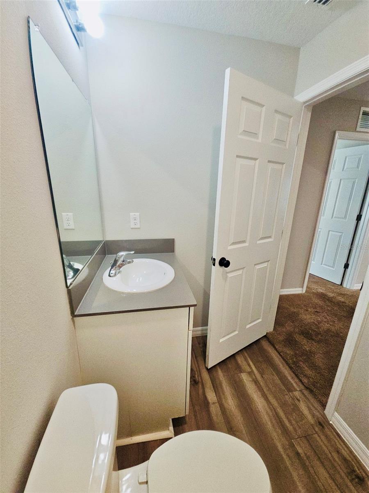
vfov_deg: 106.2
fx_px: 185
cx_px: 184
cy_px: 246
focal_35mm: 13
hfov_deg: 89.9
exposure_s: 1/60.2
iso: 106
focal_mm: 2.2
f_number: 2.2
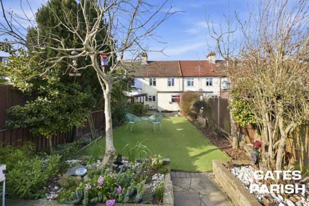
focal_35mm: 14
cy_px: 103
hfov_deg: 104.2
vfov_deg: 81.2
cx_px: 154
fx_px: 120
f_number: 4.5
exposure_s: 1/250
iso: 100
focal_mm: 14
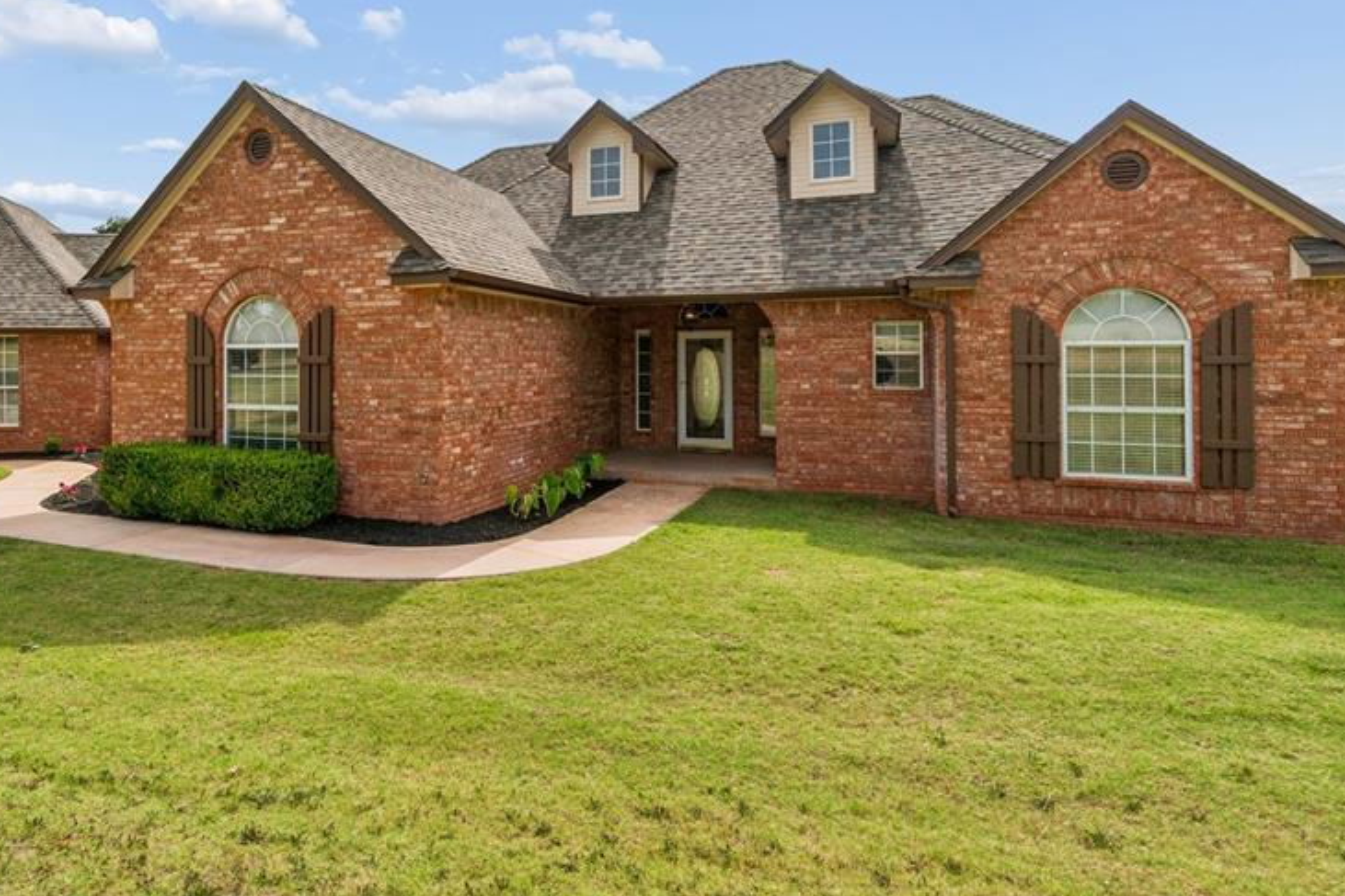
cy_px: 318
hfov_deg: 80.2
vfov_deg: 58.5
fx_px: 784
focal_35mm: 21
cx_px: 533
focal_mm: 10
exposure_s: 1/500
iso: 100
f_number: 9
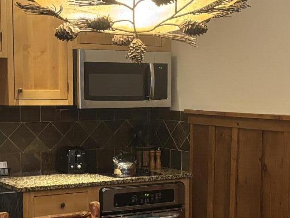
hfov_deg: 24.7
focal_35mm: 79
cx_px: 141
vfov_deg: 18.5
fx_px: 662
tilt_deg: -3.4
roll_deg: -0.7
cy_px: 167
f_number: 1.6
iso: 500
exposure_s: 1/60
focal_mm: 5.96
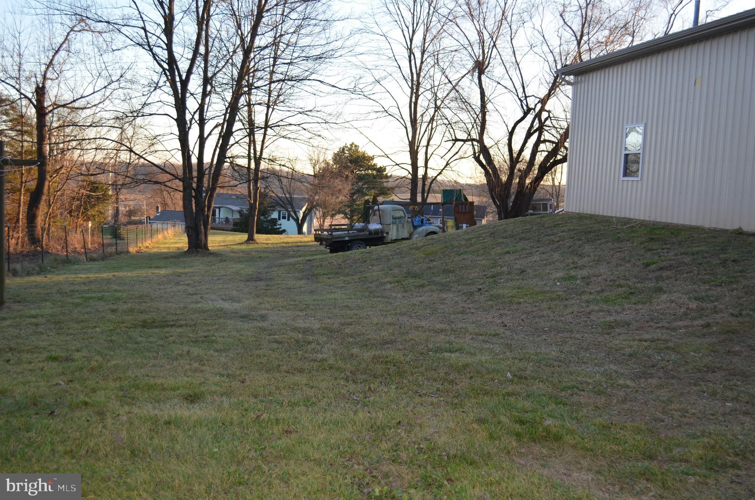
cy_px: 250
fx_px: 816
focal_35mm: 39
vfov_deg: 34.1
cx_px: 378
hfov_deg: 49.6
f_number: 4.2
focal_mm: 26
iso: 200
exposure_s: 1/200
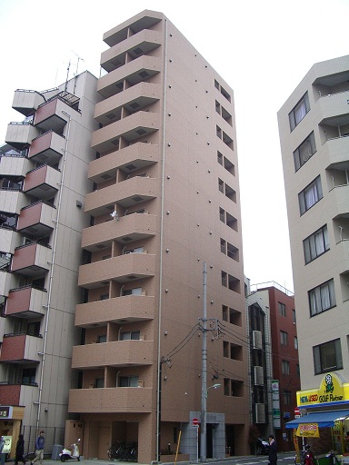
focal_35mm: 35
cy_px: 232
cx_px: 174
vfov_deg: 52.6
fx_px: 470
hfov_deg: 40.7
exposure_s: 1/60
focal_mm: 5.8
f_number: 2.6
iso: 100
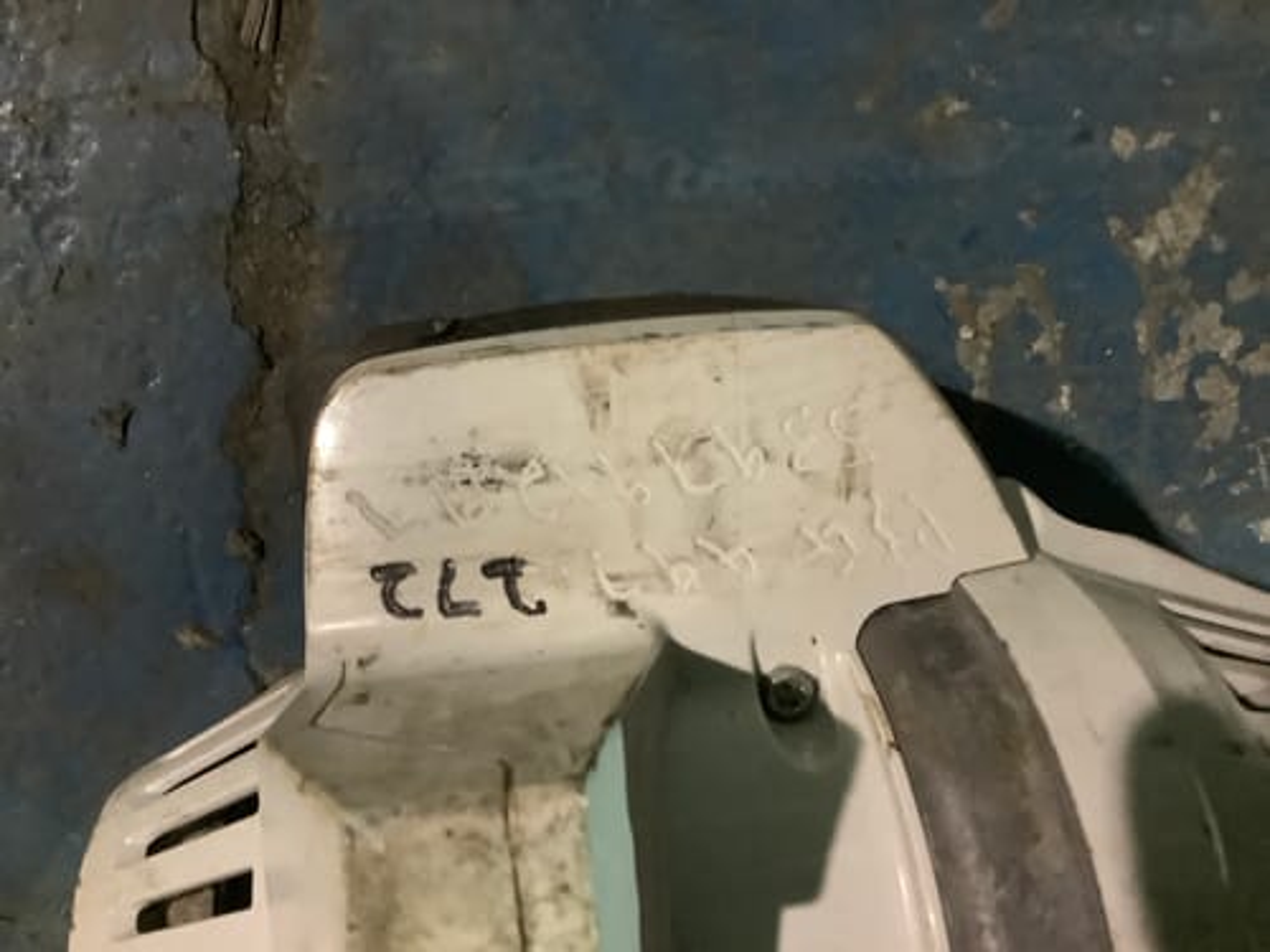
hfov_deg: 58.4
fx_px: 1137
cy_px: 476
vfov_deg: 45.4
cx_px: 635
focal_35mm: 31
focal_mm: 3.3
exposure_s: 1/20
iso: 640
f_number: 2.4
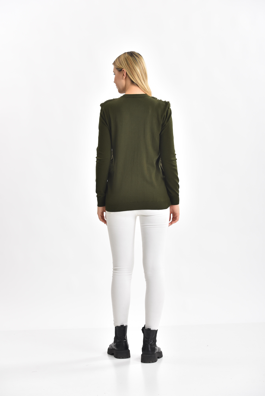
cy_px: 198
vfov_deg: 28.8
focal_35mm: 70
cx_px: 132
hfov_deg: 19.5
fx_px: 772
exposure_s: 1/160
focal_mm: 70
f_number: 6.3
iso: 100
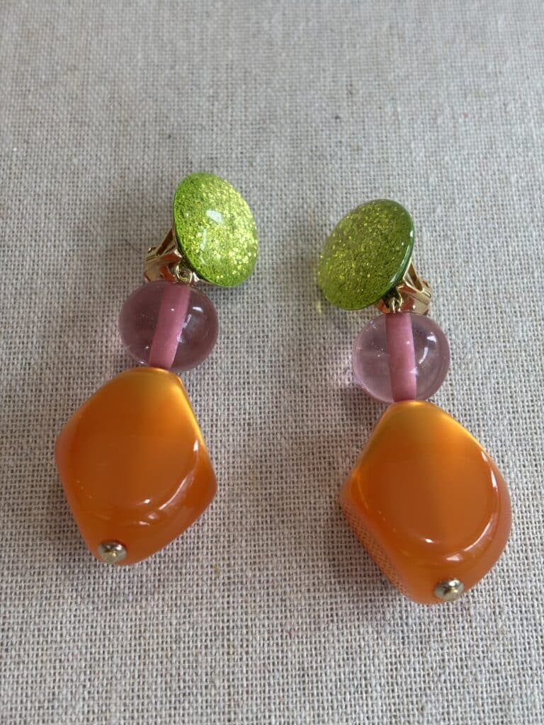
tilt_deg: -64.2
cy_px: 362
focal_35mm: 52
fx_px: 1090
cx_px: 272
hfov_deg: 28.0
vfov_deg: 36.8
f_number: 1.6
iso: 32
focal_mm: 5.96
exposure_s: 1/196
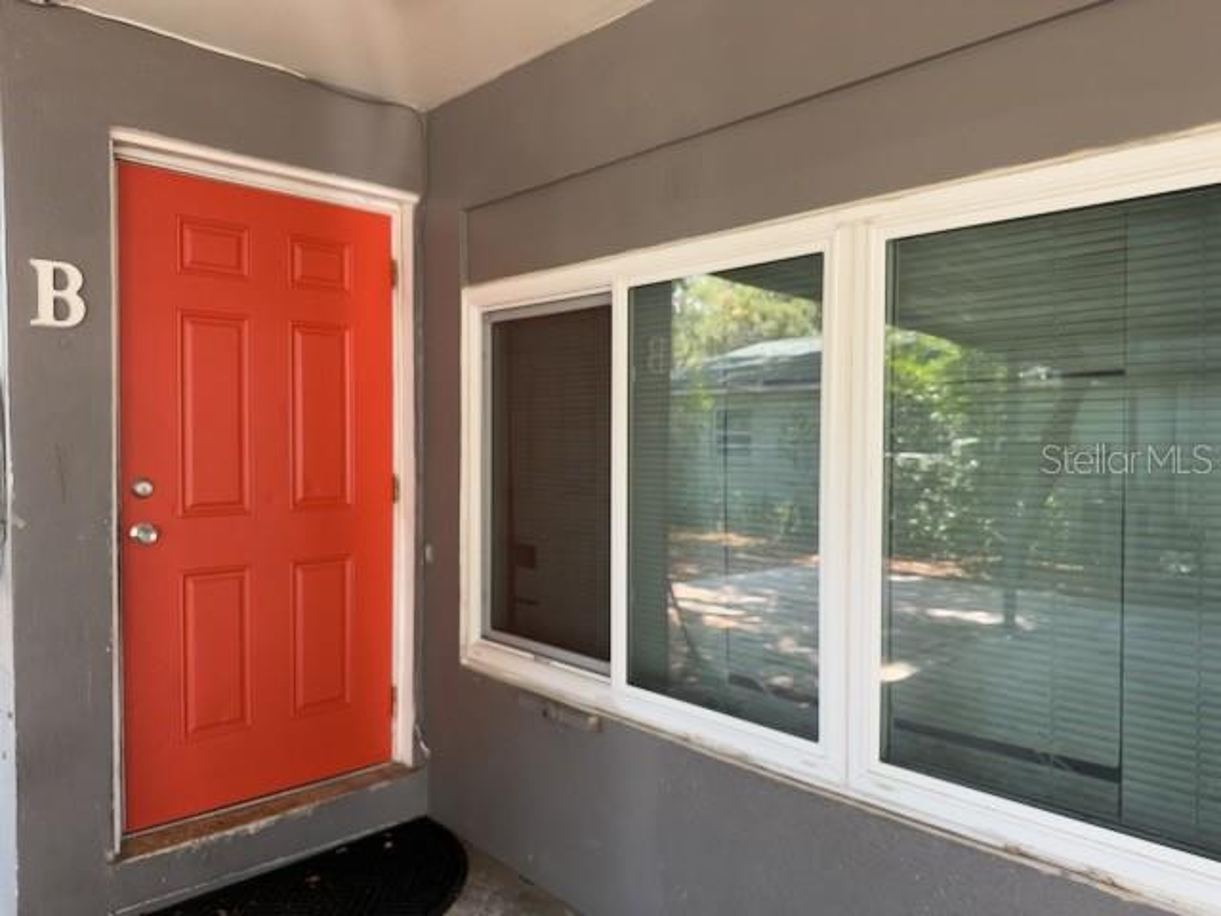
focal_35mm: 24
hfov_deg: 71.6
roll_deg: -0.6
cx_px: 610
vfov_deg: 56.8
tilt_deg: -2.0
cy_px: 458
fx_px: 847
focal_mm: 6.76
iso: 100
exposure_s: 1/121
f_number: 1.78
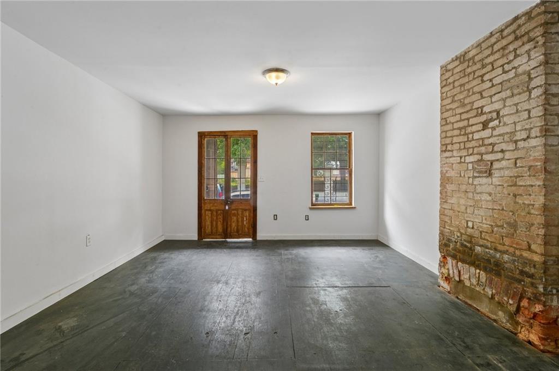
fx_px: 248
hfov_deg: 96.8
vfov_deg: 73.7
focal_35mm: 16
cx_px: 280
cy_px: 186
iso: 800
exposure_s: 1/8
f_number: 13
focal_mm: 16
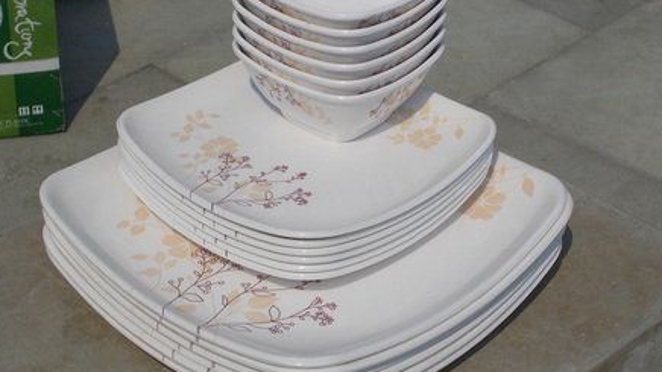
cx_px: 345
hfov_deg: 22.5
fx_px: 1667
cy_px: 175
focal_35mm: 95
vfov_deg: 12.7
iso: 80
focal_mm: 13.5
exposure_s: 1/200
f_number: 14.5
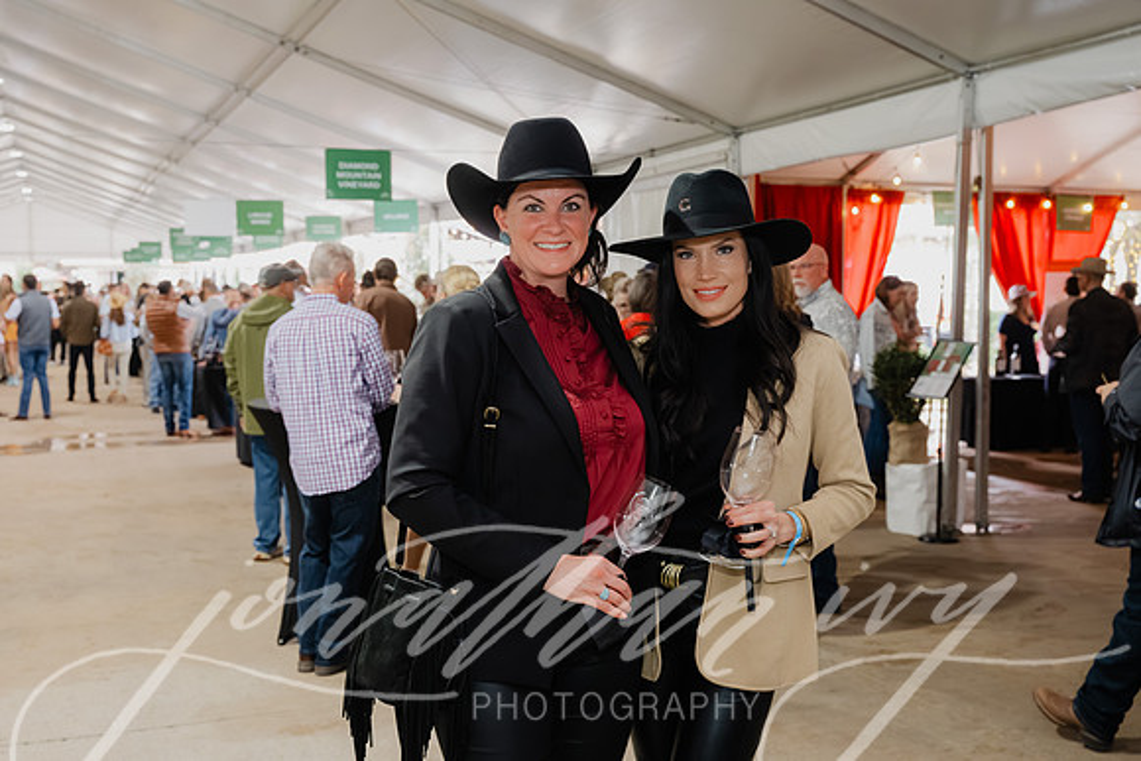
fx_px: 1268
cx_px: 570
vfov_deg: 33.4
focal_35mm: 40
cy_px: 380
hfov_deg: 48.4
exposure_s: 1/160
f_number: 5
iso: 4000
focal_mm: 40
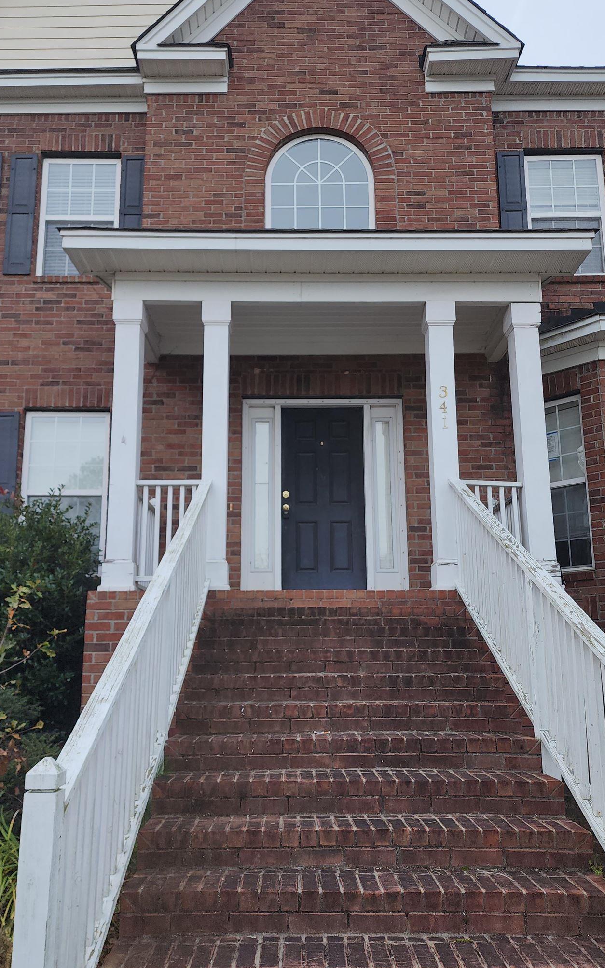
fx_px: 739
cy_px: 493
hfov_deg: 44.5
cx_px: 289
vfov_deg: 66.5
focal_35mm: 28
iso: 12
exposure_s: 1/612
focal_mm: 6.4
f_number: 1.8
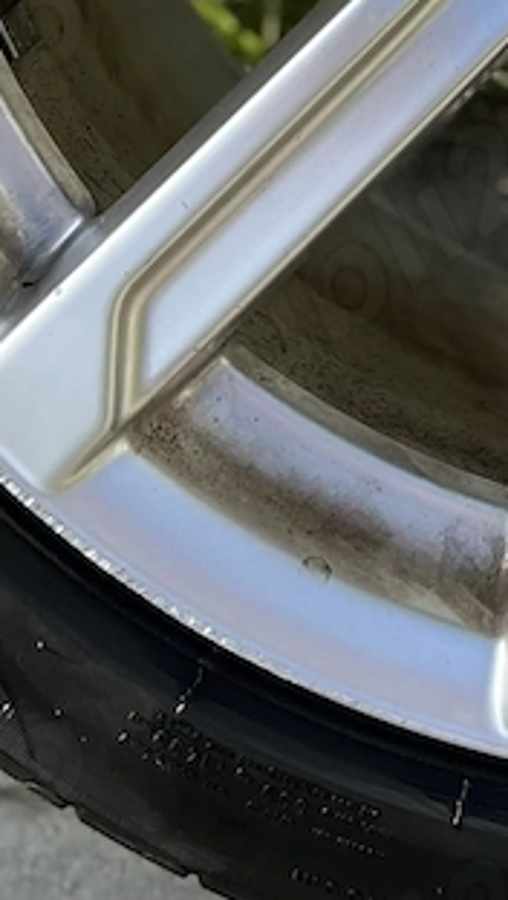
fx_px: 2891
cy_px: -366
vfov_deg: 16.4
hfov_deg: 9.7
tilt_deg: -38.8
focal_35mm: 121
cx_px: 788
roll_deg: +2.4
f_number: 1.5
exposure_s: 1/1395
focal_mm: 5.7
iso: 50
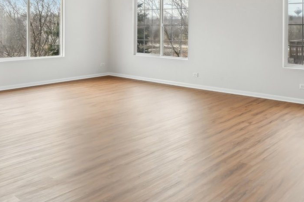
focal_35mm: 37
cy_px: 22
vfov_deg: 34.0
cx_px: 203
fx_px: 312
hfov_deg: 51.0
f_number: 13
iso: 400
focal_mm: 16
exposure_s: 1/125
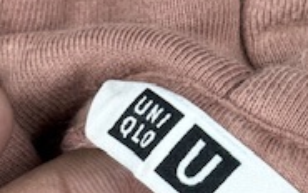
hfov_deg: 11.8
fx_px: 1479
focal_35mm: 176
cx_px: 253
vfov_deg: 7.5
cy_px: 83
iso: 50
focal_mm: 6.76
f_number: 1.78
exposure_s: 1/100
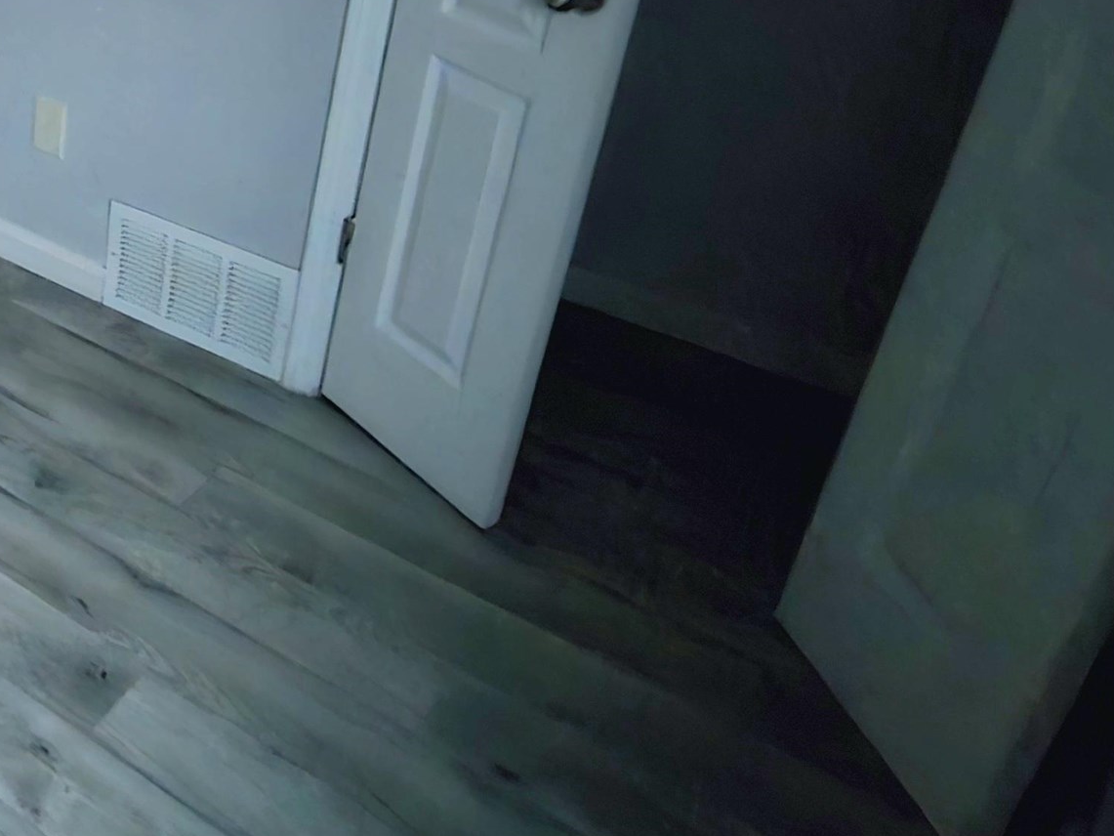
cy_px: 34
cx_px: -230
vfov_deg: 37.2
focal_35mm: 35
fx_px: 1126
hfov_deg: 38.5
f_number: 2.2
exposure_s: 1/4
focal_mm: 2.2
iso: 2500
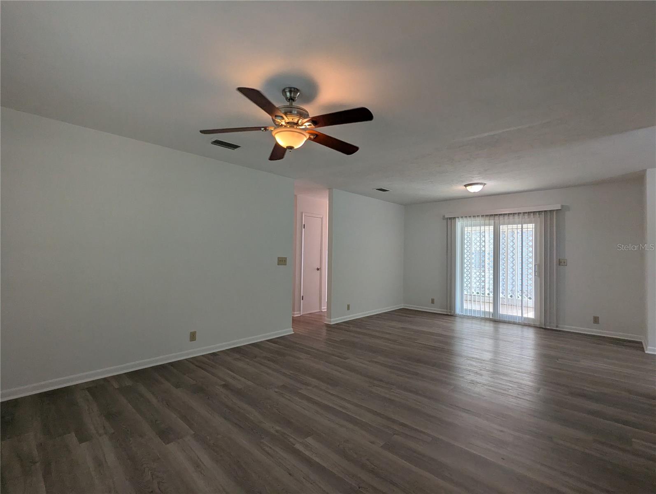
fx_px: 304
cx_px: 328
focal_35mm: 16
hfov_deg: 94.4
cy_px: 247
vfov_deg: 78.2
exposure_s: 1/192
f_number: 2.2
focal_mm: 2.35
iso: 89
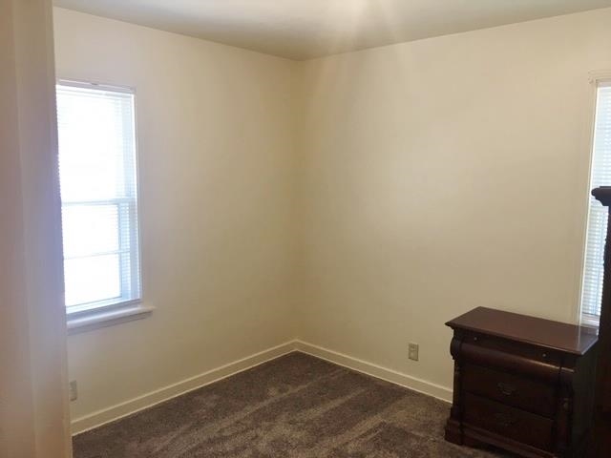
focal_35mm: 29
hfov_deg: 61.7
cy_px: 229
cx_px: 306
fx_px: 512
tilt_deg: -7.7
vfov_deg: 48.2
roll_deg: -0.8
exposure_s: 1/30
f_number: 2.2
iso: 25
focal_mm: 4.15
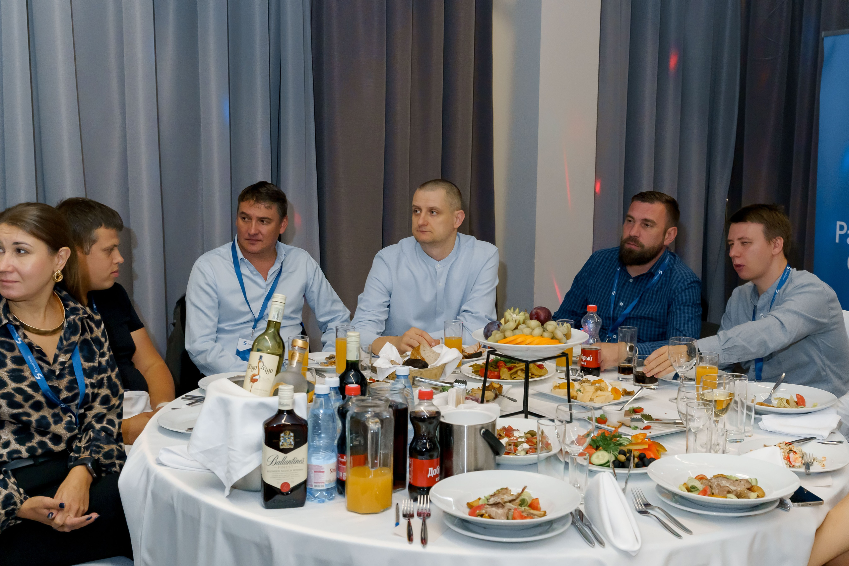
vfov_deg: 32.7
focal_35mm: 41
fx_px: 963
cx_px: 467
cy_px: 283
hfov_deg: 47.5
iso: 3200
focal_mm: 36
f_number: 5.6
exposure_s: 1/125
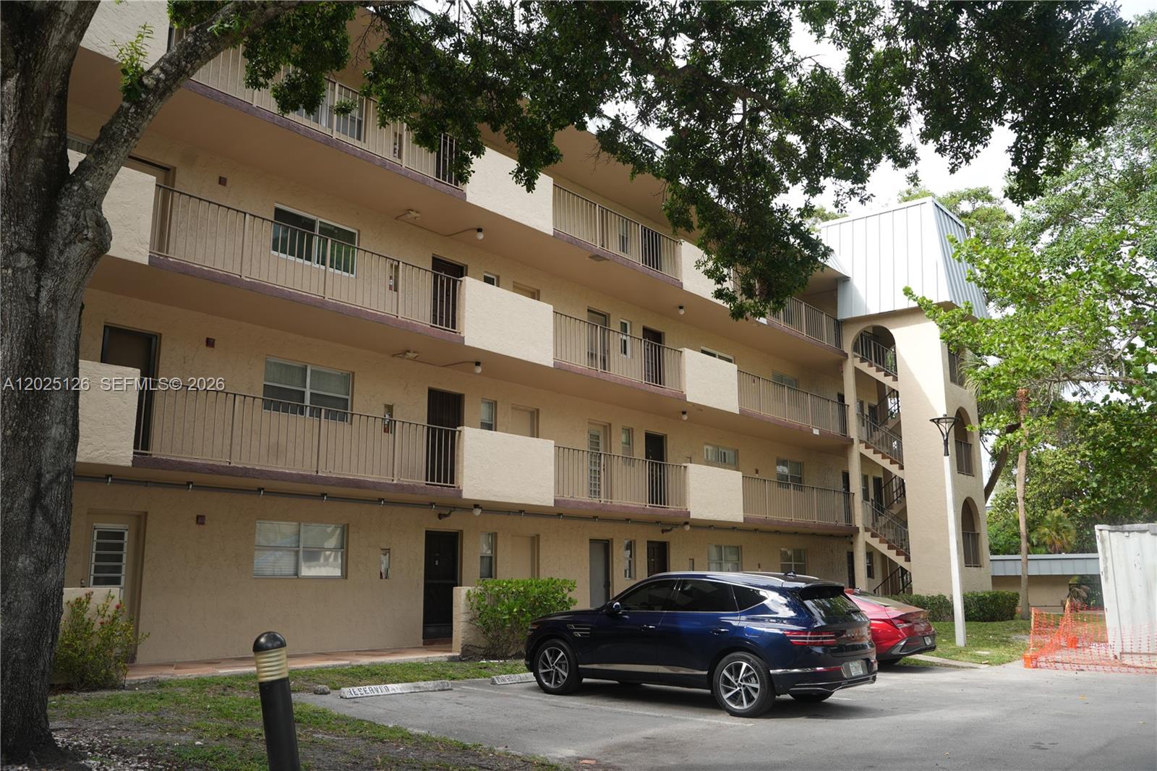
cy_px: 386
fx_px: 932
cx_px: 578
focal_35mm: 29
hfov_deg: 63.7
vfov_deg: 44.9
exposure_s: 1/125
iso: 100
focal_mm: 29
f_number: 5.6
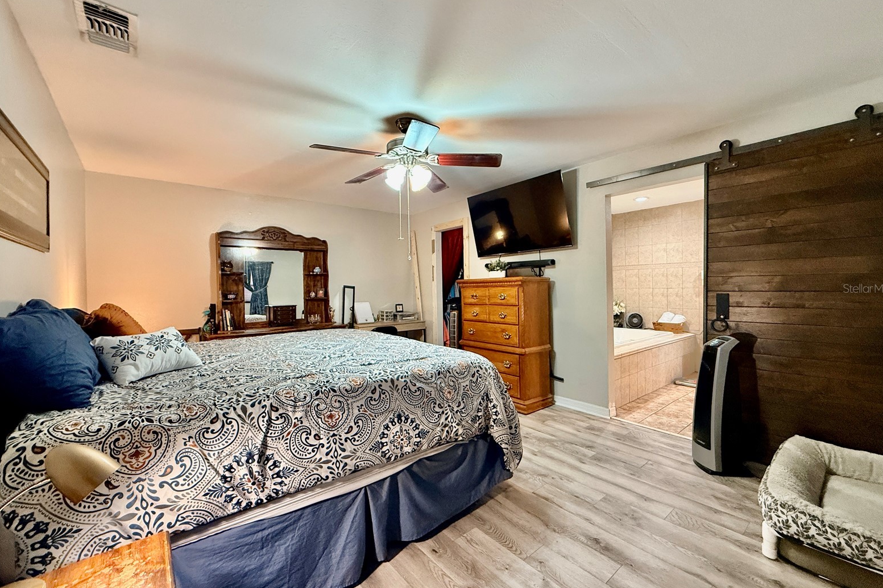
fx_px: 368
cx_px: 442
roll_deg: +0.9
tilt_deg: +0.3
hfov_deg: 100.4
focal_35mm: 15
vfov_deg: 77.3
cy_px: 288
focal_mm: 2.22
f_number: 2.2
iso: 500
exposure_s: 1/60
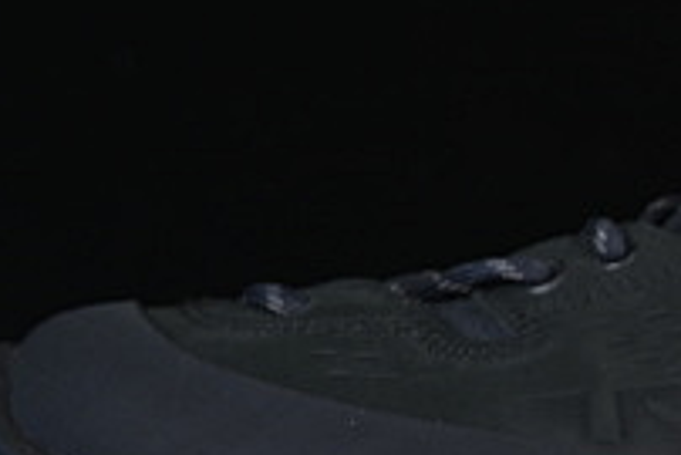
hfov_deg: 6.8
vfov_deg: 4.6
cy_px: 265
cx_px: 957
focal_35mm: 297
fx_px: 5622
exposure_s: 1/50
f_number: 6.3
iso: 160
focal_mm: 50
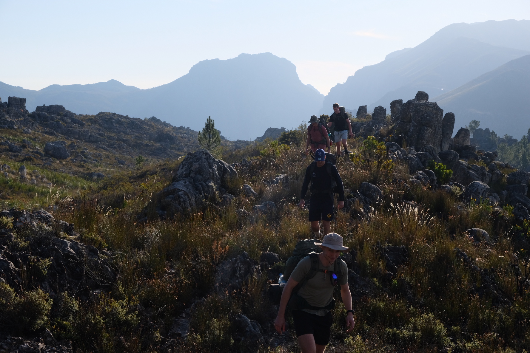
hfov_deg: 31.4
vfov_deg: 21.2
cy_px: 176
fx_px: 942
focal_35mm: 64
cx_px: 265
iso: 400
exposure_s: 1/850
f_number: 8
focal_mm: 42.5
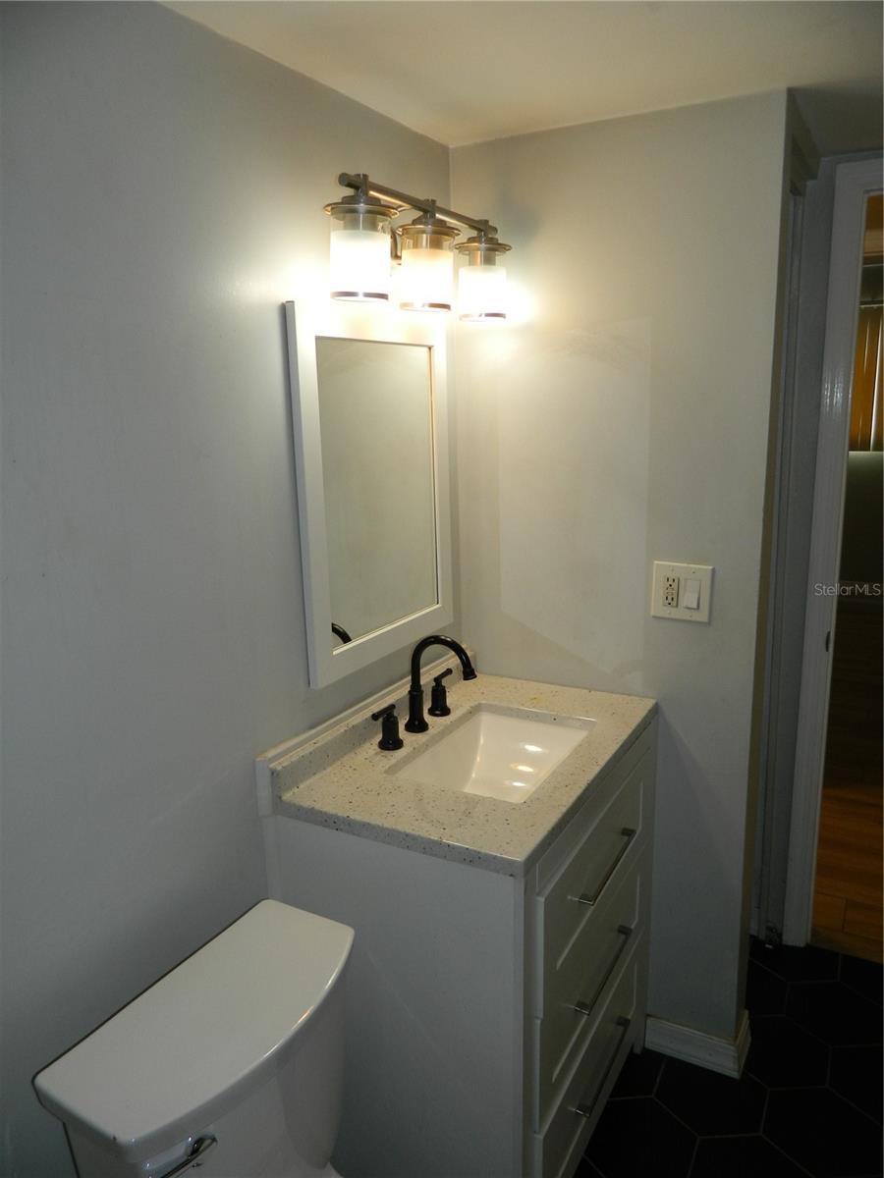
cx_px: 442
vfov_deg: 69.4
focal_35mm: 25
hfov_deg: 54.9
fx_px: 851
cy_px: 589
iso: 80
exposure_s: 1/40
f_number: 3.1
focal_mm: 4.5
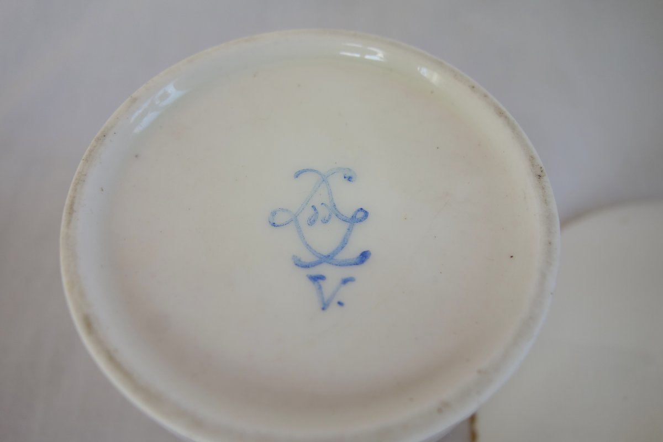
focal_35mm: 28
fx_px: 516
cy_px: 221
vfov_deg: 46.4
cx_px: 332
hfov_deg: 65.5
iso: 125
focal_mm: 10.4
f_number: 4
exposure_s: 1/100
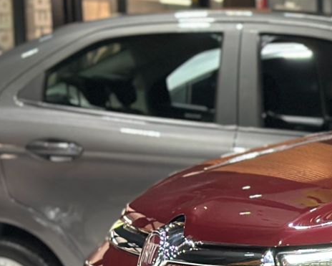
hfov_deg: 9.4
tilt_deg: -8.8
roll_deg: +0.3
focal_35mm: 194
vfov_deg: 7.9
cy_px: 349
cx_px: 628
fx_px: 1906
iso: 200
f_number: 1.78
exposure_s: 1/49
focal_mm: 6.86
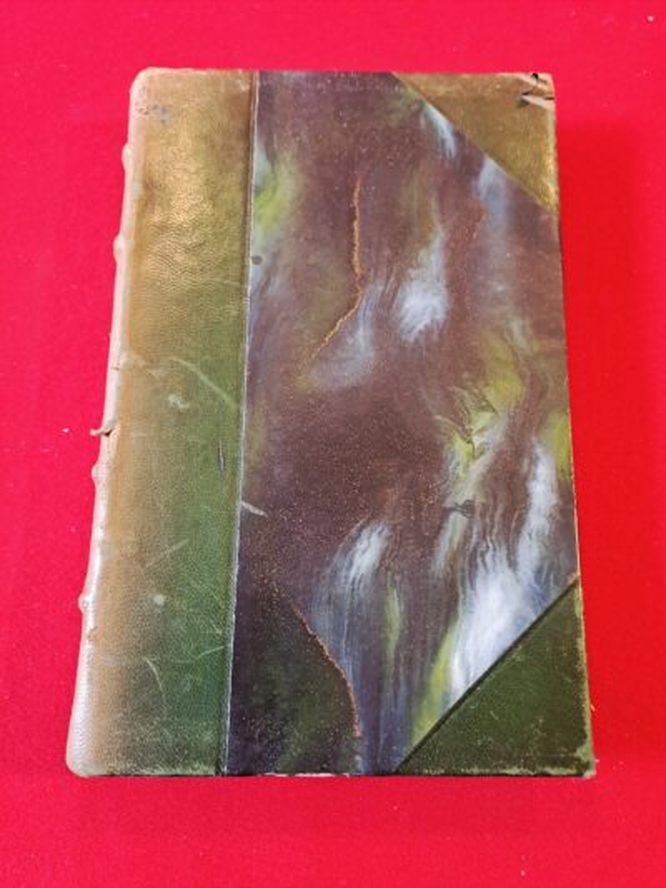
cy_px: 444
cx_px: 333
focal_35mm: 25
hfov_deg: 54.9
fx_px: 641
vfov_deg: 69.4
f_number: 1.8
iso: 400
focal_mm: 4.65
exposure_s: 1/25
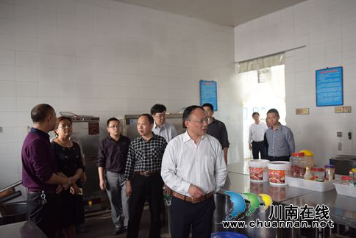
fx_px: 317
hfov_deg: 58.7
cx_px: 177
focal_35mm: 32
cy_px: 121
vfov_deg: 41.2
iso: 1600
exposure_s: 1/200
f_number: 2.8
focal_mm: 31
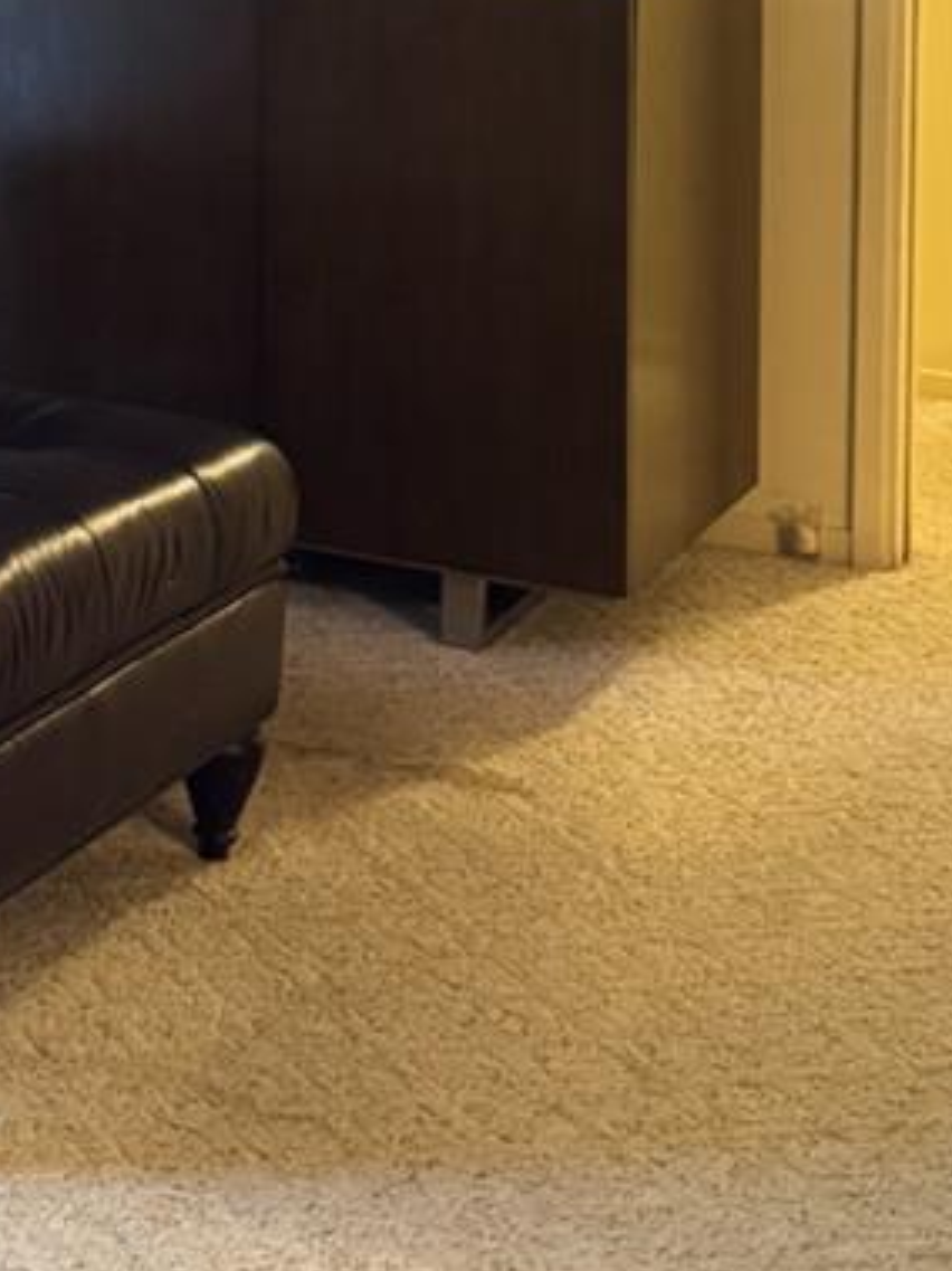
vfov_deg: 19.0
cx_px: -357
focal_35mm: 95
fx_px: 3486
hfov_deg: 14.7
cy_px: -421
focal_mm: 6.76
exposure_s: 1/40
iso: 1000
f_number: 1.78
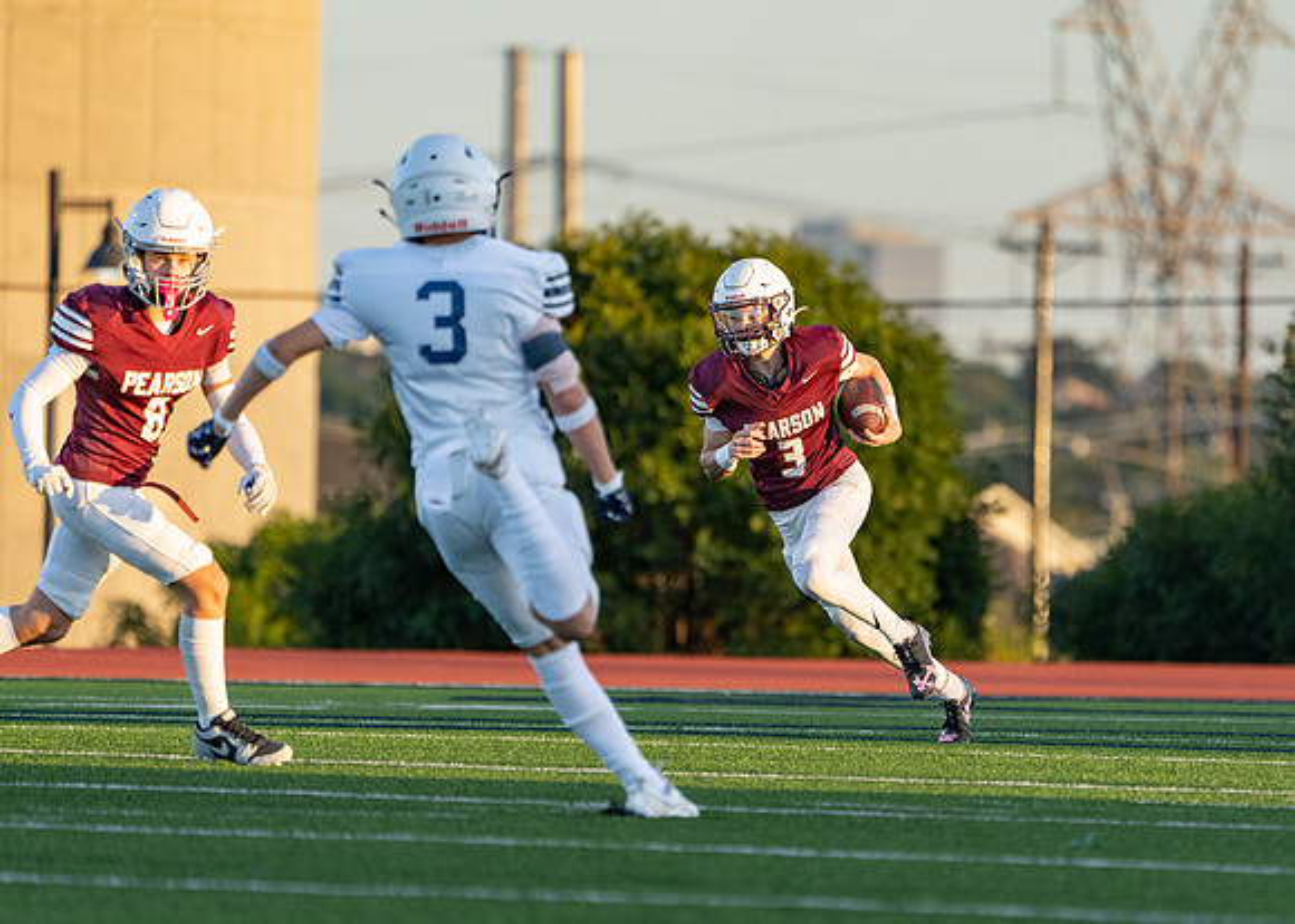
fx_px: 18529
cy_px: 520
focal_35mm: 504
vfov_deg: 2.9
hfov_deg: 4.0
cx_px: 803
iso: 1000
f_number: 5.6
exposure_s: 1/1250
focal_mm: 400
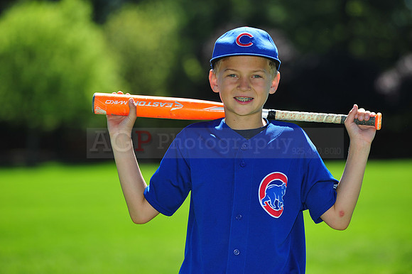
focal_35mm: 200
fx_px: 2287
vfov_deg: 6.9
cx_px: 206
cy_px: 137
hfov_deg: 10.3
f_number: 5
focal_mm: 200
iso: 320
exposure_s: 1/1250
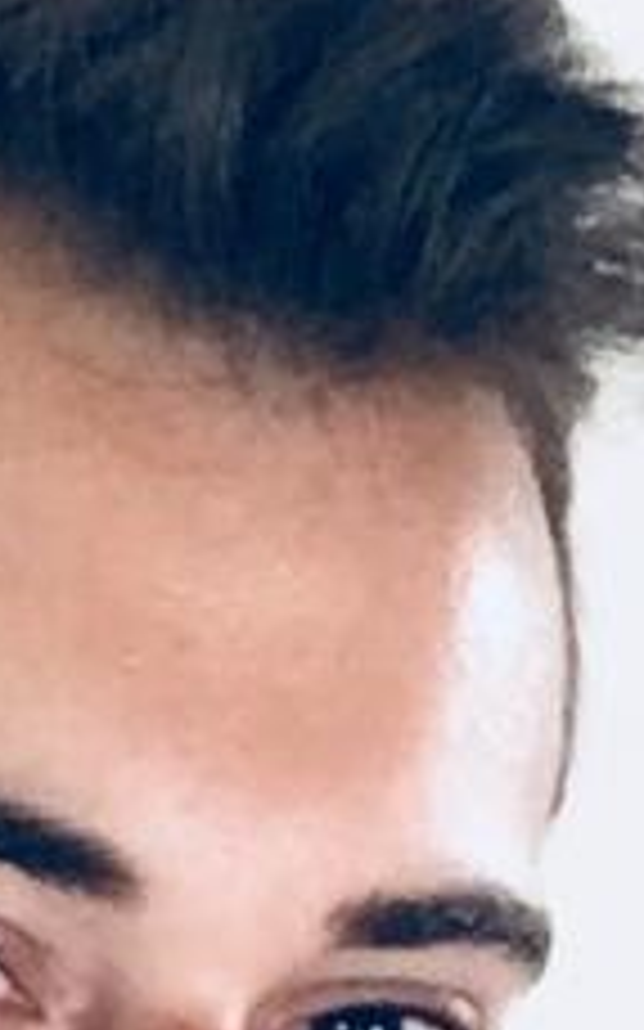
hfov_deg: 9.9
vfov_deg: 14.0
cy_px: 1885
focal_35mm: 132
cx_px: 81
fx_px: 3709
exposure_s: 1/33
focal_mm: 2.65
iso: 320
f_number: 2.2
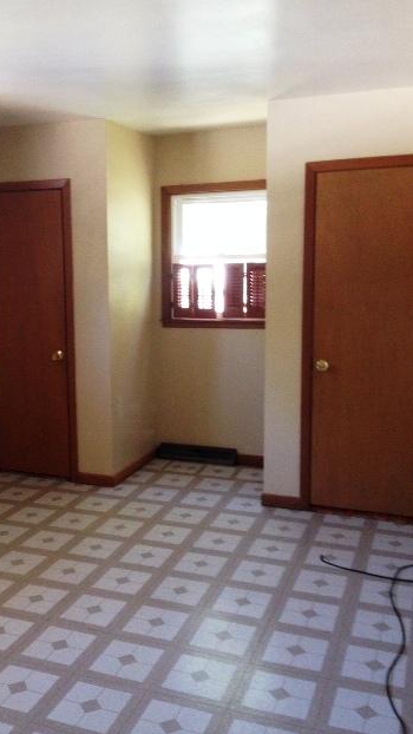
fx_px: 720
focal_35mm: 37
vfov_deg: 54.0
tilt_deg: -8.1
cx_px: 162
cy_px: 359
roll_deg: +1.5
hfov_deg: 31.9
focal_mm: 4.12
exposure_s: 1/20
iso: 250
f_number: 2.4
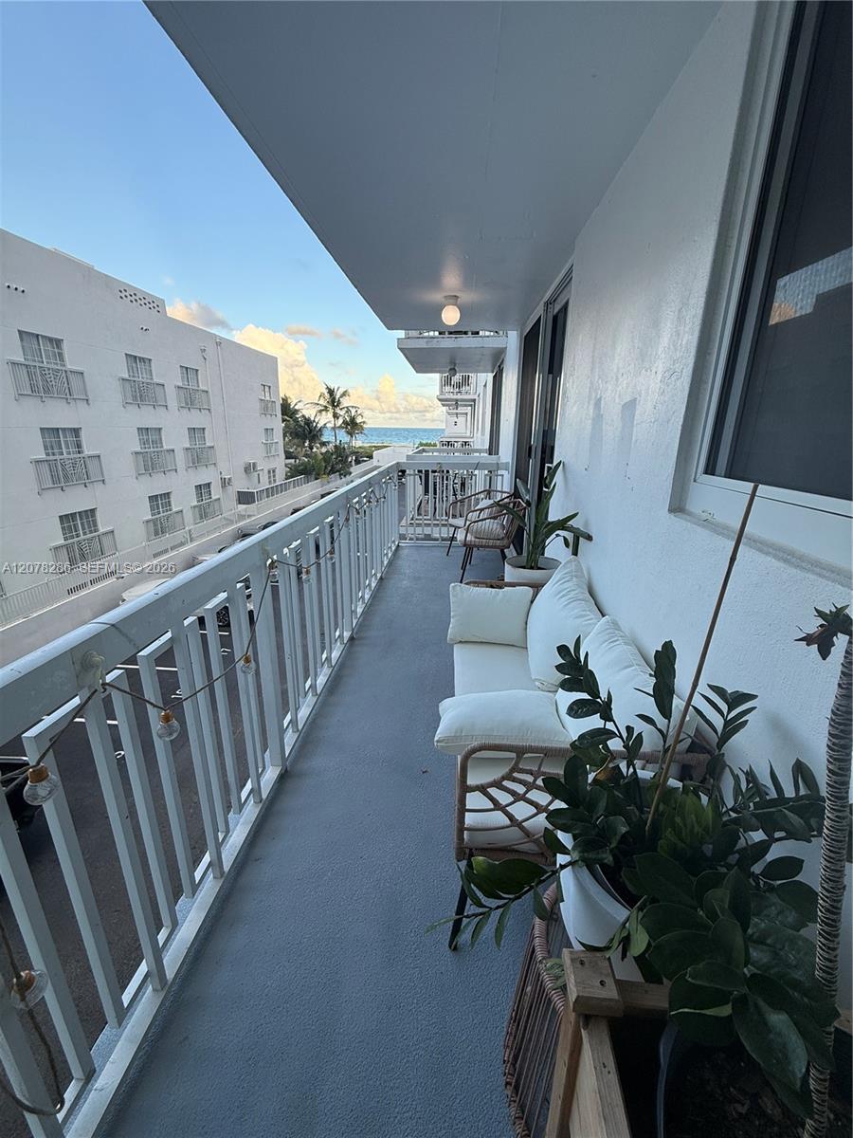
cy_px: 569
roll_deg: -1.2
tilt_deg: -16.8
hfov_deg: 85.7
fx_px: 460
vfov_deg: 102.1
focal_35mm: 14
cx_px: 426
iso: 64
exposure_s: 1/242
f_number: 2.2
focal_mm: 2.22
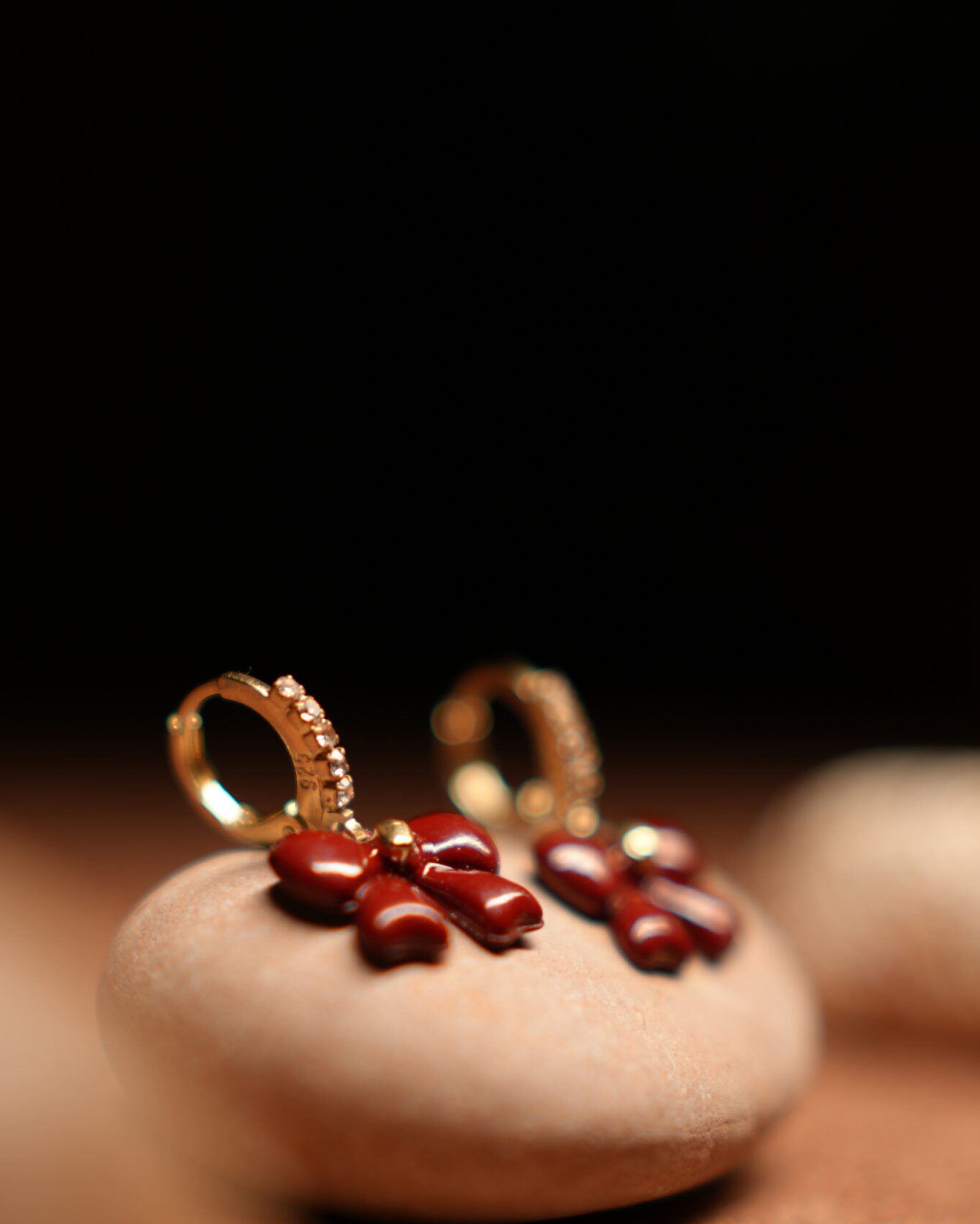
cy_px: 876
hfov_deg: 20.7
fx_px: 2682
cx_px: 396
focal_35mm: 74
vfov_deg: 25.5
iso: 100
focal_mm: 35
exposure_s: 1/200
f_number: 1.4
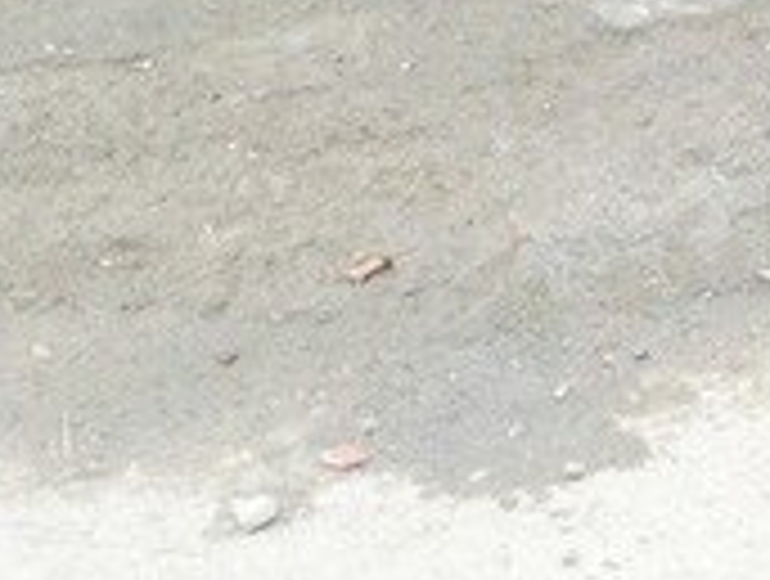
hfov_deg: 14.6
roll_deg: -4.6
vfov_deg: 11.3
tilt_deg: -16.5
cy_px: -245
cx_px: 1076
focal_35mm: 127
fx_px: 2831
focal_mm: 4.12
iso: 50
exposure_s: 1/120
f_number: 2.4
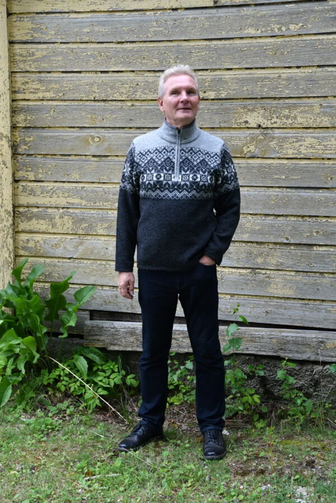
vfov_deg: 38.2
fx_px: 728
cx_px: 168
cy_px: 252
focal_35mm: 52
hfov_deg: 26.0
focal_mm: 52
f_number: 6.7
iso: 800
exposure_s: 1/180
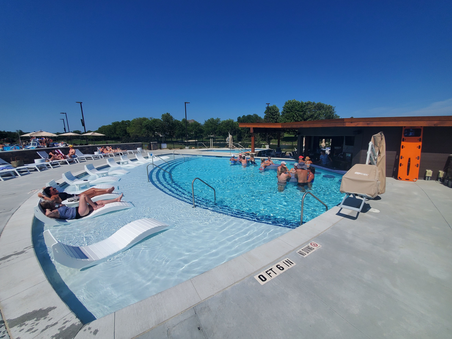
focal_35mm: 13
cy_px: 170
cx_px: 226
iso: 50
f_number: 2.2
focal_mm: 1.8
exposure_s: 1/2628
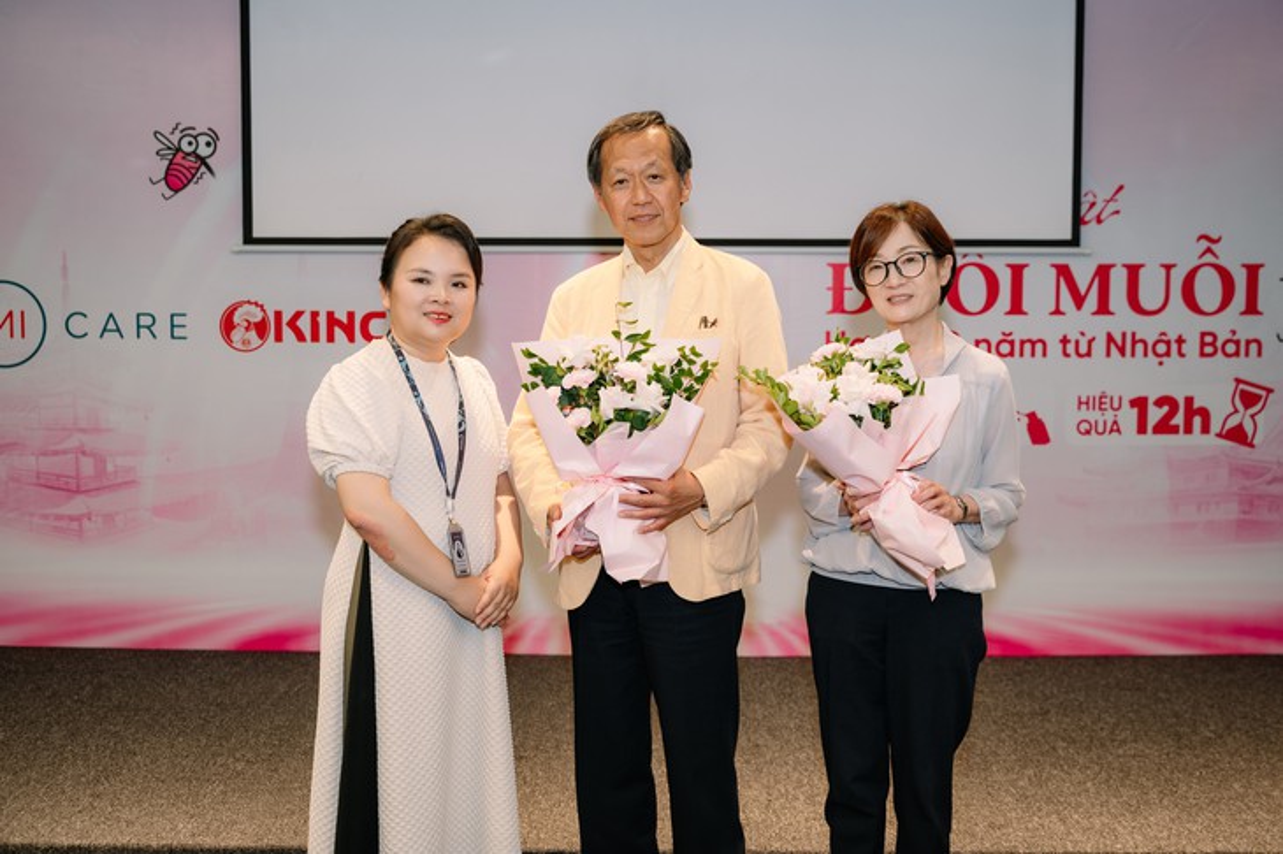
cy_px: 427
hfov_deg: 41.9
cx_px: 642
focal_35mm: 47
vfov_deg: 28.6
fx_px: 1674
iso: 640
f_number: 3.5
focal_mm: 47
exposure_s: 1/100
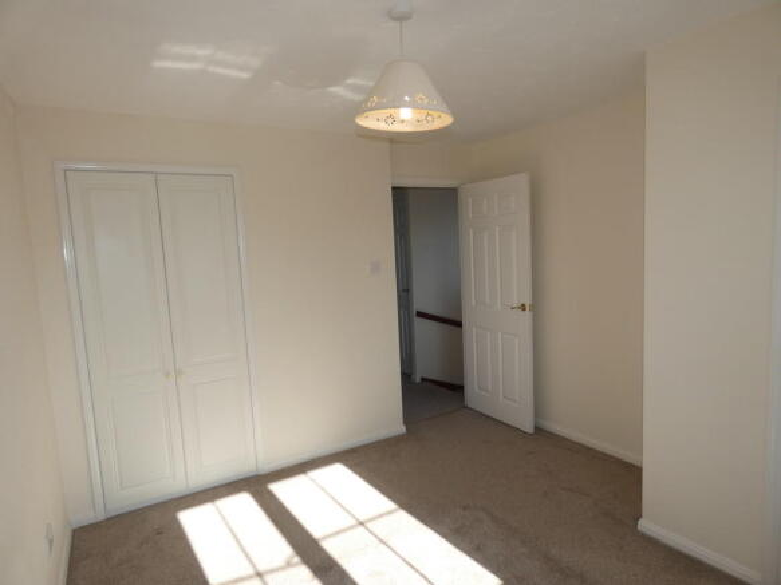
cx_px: 390
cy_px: 292
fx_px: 451
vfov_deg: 66.0
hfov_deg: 81.8
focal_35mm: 20
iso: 80
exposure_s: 1/250
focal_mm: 3.6
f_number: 2.8
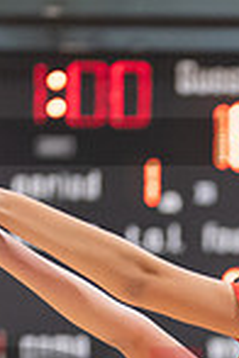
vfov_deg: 7.3
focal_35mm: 277
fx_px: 2758
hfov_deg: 4.9
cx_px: 377
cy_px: 529
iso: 1000
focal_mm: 50
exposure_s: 1/1600
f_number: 1.2
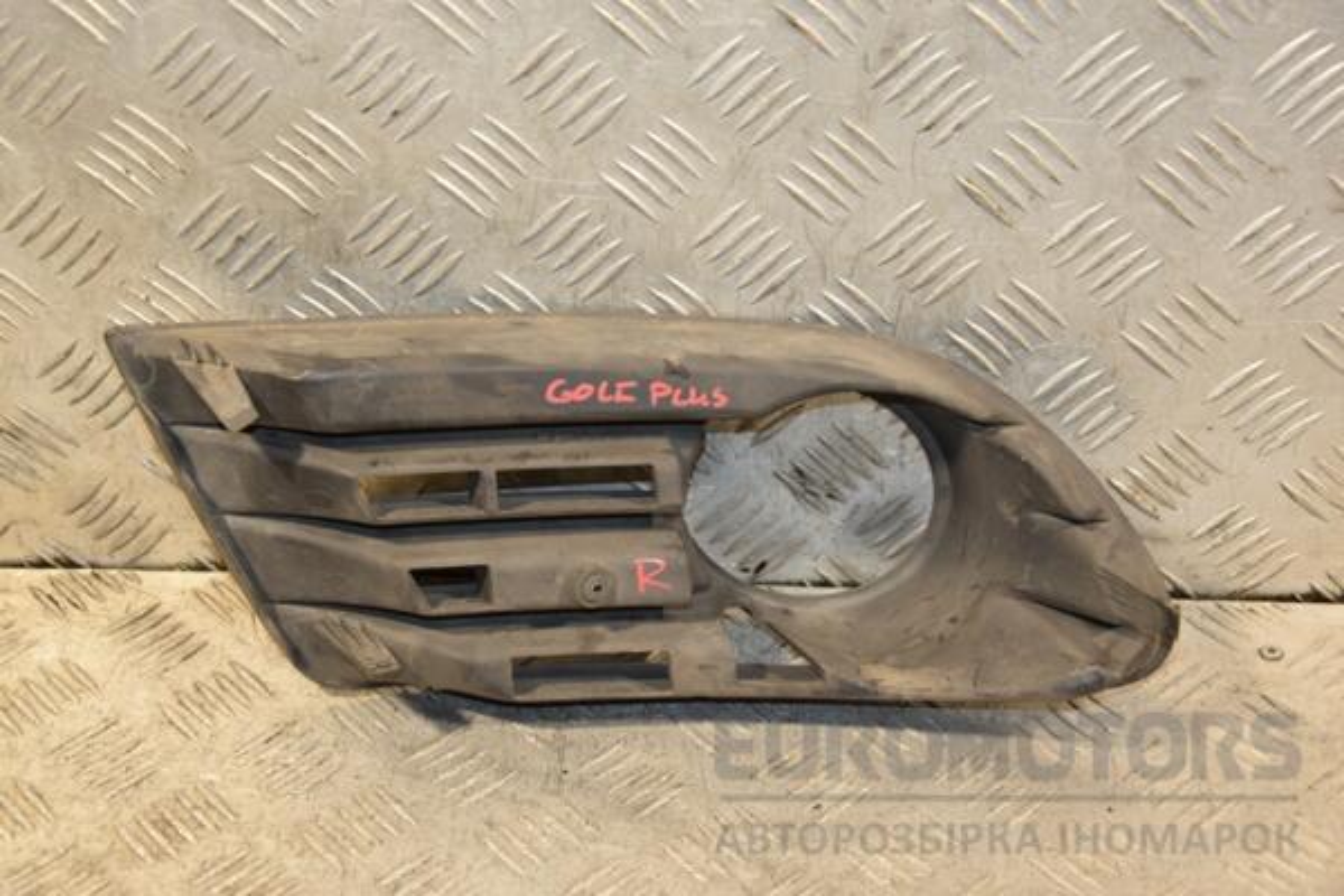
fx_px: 2520
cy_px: 448
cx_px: 672
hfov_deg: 29.9
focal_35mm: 68
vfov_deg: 20.2
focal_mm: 45
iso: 800
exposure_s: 1/100
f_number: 4.8
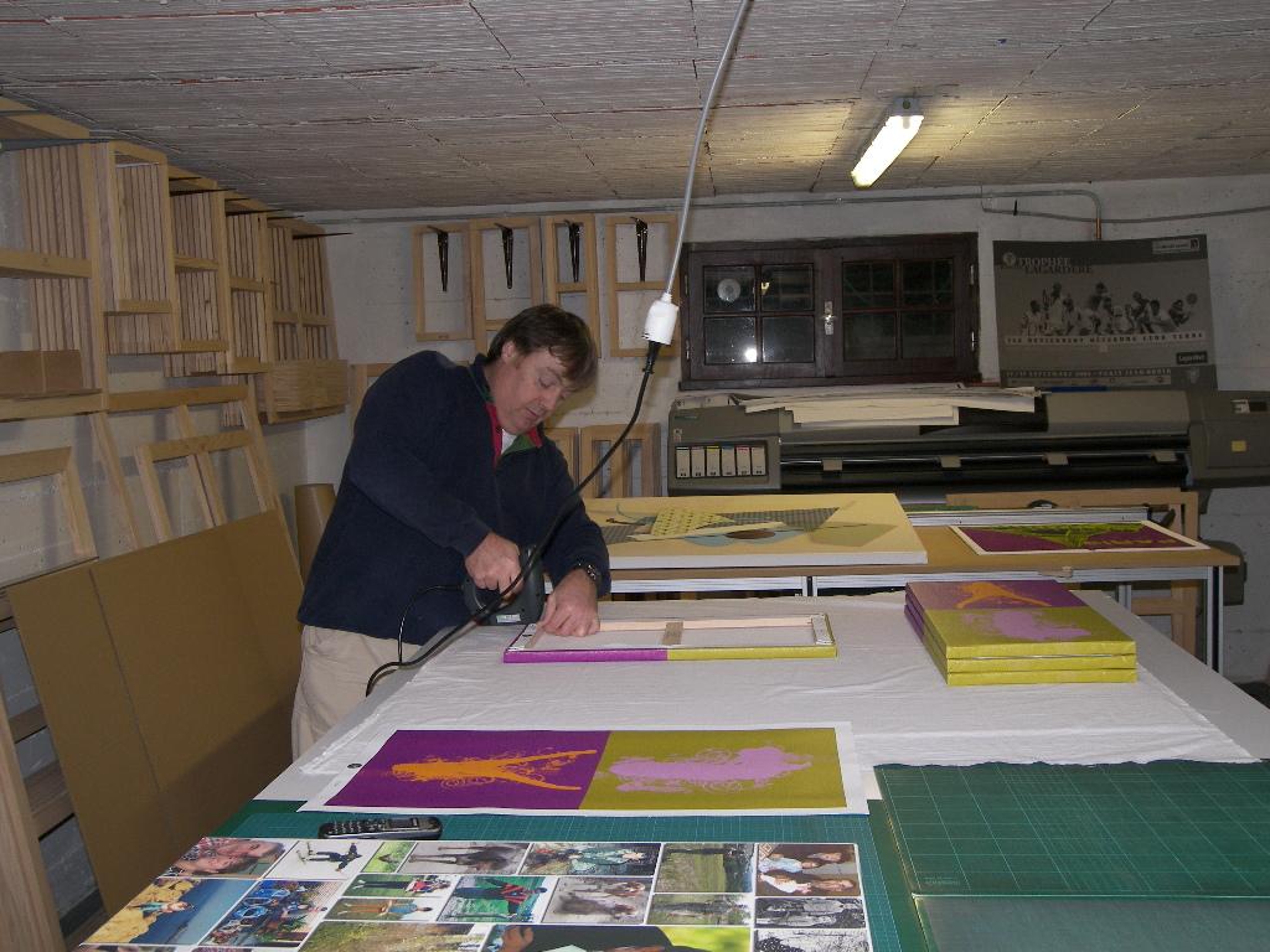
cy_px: 476
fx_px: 1431
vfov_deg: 36.8
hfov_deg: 47.9
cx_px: 635
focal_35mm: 39
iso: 100
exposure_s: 1/40
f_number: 3.2
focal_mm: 8.2
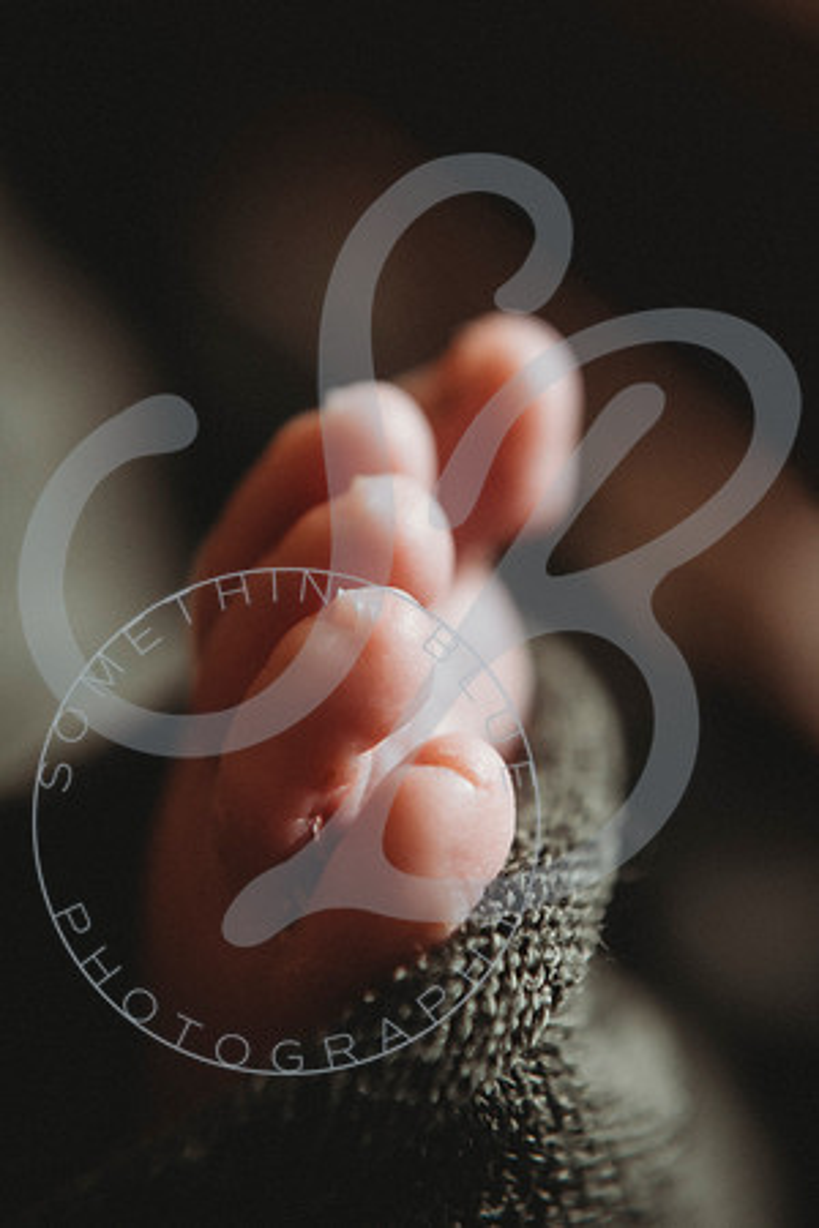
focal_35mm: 70
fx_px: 2389
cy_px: 614
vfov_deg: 28.8
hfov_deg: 19.5
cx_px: 410
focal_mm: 70
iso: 1000
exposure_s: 1/125
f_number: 5.6
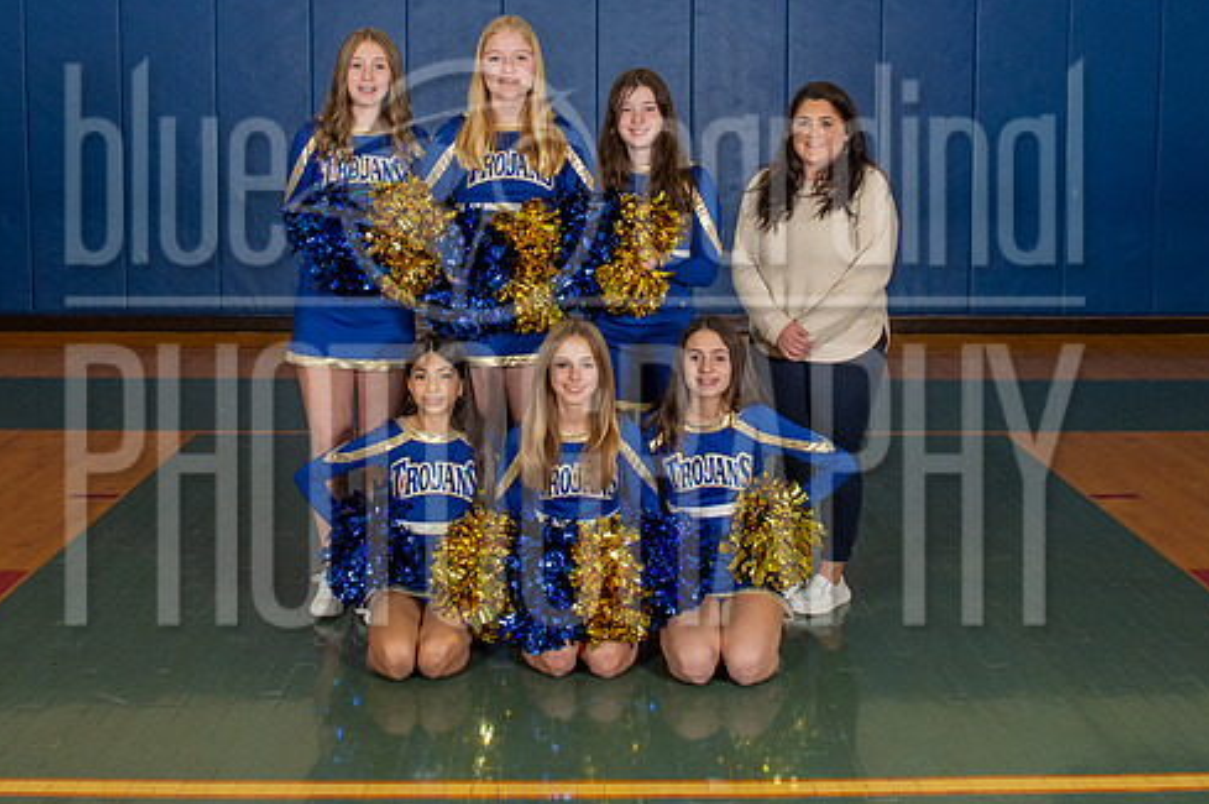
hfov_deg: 43.6
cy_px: 263
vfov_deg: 29.6
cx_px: 605
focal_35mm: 45
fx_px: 1510
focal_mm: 24
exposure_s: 1/200
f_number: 4.5
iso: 1000
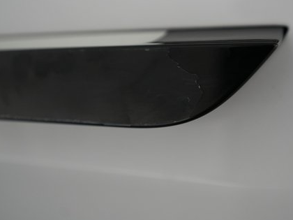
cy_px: 78
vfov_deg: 34.9
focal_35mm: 41
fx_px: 347
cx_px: 188
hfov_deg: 45.3
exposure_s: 1/160
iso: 1600
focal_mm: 28
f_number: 2.8
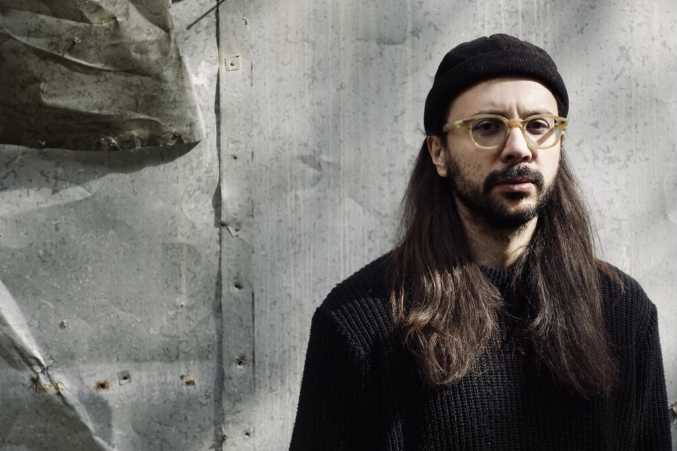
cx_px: 340
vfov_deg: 19.2
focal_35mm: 71
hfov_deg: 28.5
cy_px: 227
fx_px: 1335
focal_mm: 25.7
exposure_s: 1/320
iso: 160
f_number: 2.8
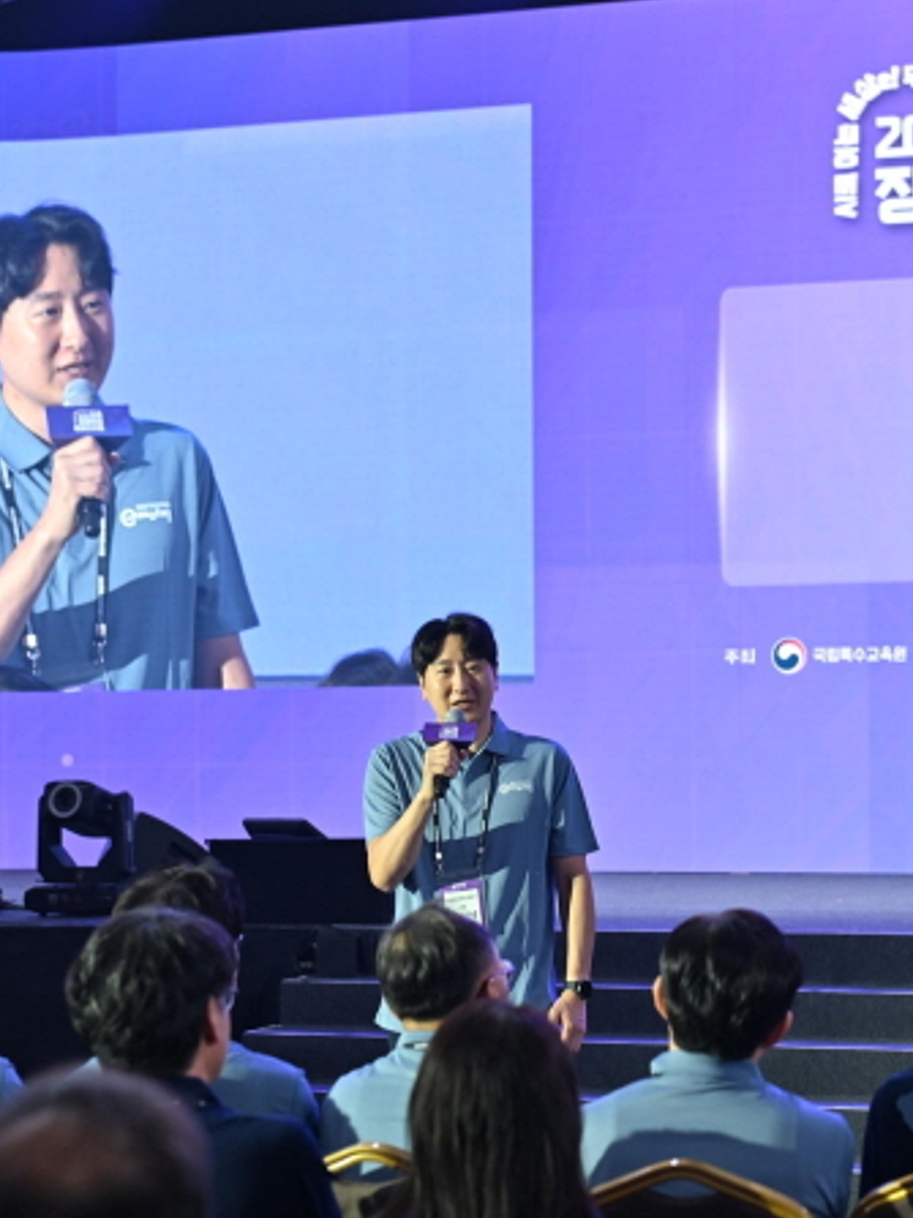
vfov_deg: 22.8
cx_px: 586
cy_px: 674
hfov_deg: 17.1
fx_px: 3026
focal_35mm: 86
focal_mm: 50
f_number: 3.2
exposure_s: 1/60
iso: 200
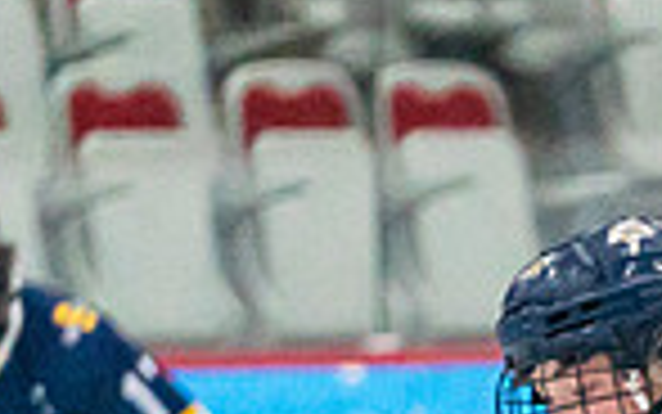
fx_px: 24835
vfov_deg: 1.0
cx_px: 932
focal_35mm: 1376
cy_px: 1099
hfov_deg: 1.5
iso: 4000
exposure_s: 1/1600
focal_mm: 200
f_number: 2.8
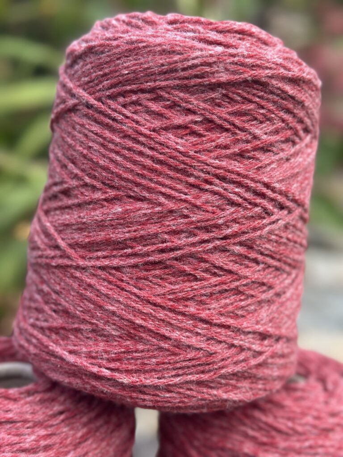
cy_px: 228
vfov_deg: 39.7
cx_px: 172
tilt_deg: -12.5
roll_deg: -4.0
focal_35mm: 48
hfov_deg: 30.3
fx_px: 634
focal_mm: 6.86
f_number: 1.78
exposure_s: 1/762
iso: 80
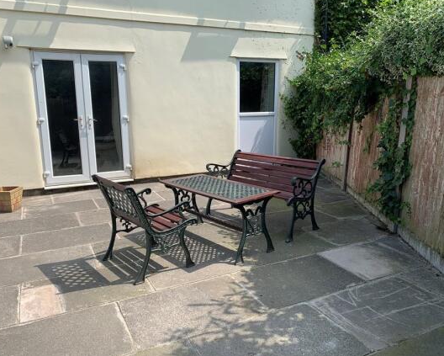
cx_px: 220
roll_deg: +0.5
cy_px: 175
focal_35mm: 28
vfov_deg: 51.6
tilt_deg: -11.0
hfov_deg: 62.2
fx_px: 368
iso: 25
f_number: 1.8
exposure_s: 1/1718
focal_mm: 4.25
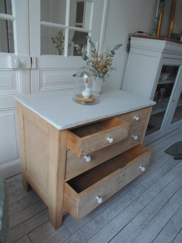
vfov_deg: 71.6
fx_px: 168
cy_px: 122
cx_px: 91
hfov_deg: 56.8
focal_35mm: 24
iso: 200
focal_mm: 4.3
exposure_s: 1/15
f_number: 2.9
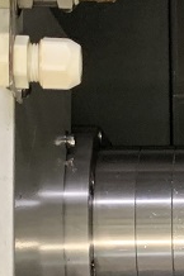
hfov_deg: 8.3
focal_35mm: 159
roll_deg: -0.8
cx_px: 331
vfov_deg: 12.8
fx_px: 1221
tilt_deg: -37.1
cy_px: 241
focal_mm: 4.25
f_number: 1.8
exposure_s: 1/54
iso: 400
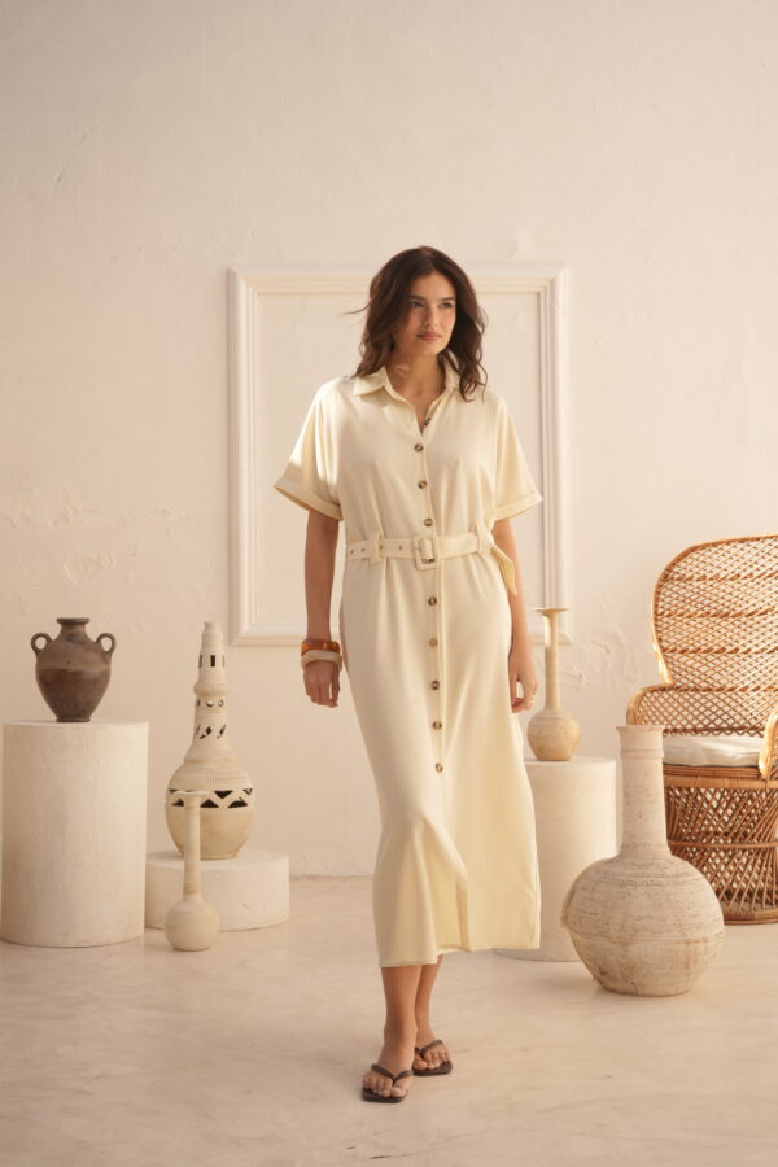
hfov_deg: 27.0
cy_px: 584
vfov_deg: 39.6
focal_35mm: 50
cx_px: 389
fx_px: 1621
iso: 200
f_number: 10
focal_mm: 50
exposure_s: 1/125
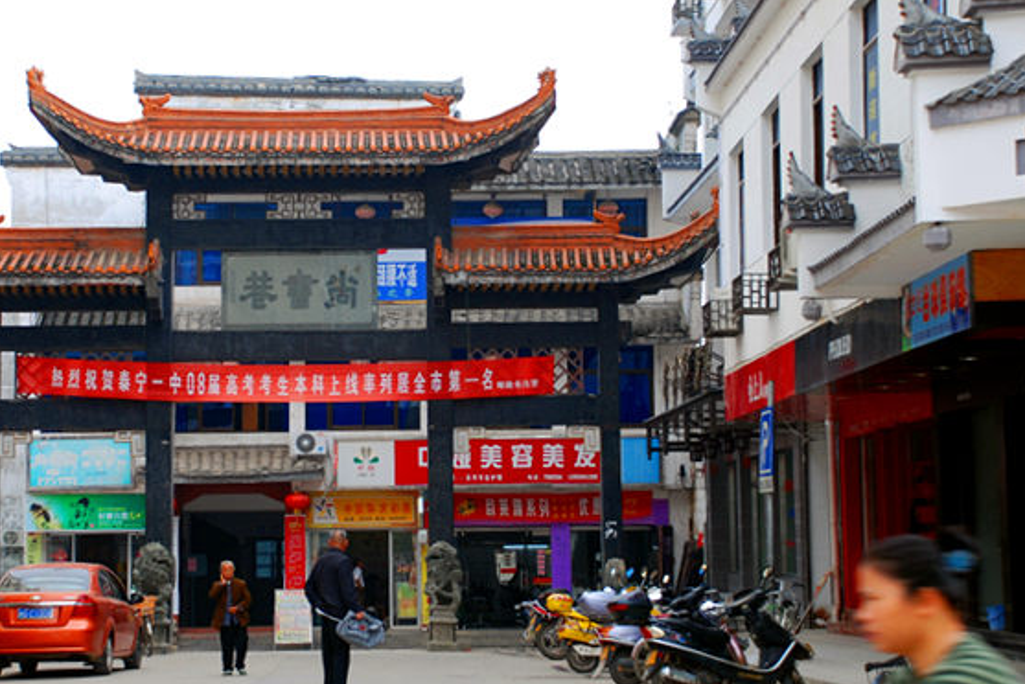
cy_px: 334
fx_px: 2336
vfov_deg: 16.7
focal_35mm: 82
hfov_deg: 24.7
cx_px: 391
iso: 100
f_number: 5
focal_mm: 40
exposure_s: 1/100
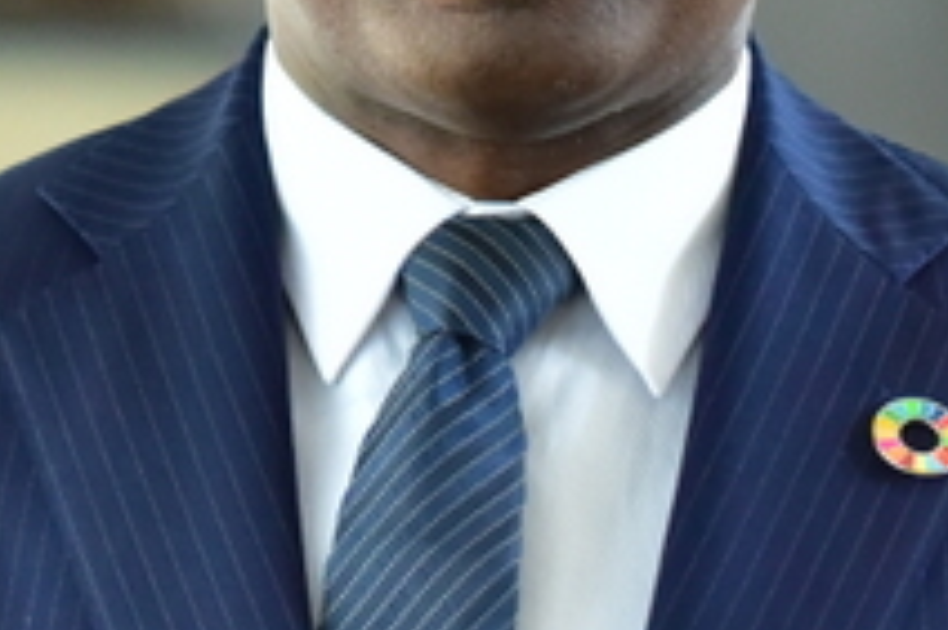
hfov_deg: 4.6
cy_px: -127
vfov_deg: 3.1
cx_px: 389
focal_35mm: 449
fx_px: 11814
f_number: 2.8
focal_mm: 95
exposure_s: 1/160
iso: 2000
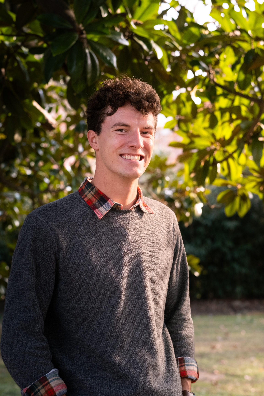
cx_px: 132
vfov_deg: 24.2
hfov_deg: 16.3
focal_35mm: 84
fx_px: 924
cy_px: 198
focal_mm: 56
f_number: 4
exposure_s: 1/320
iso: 800
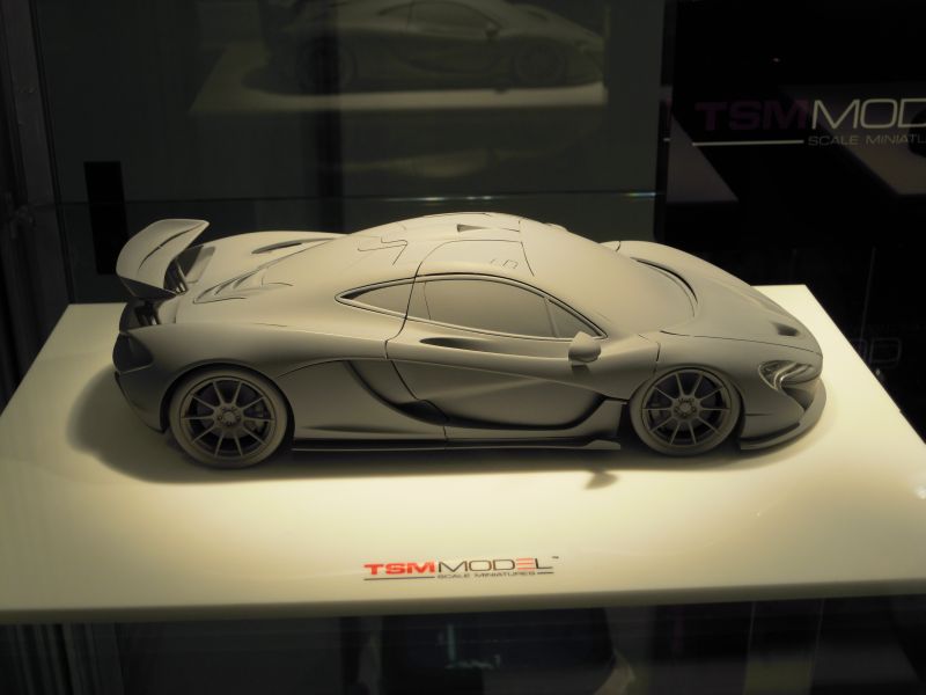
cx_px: 463
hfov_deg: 41.2
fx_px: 1231
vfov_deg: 31.5
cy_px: 348
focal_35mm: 46
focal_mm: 8.3
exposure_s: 1/100
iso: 100
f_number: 3.4
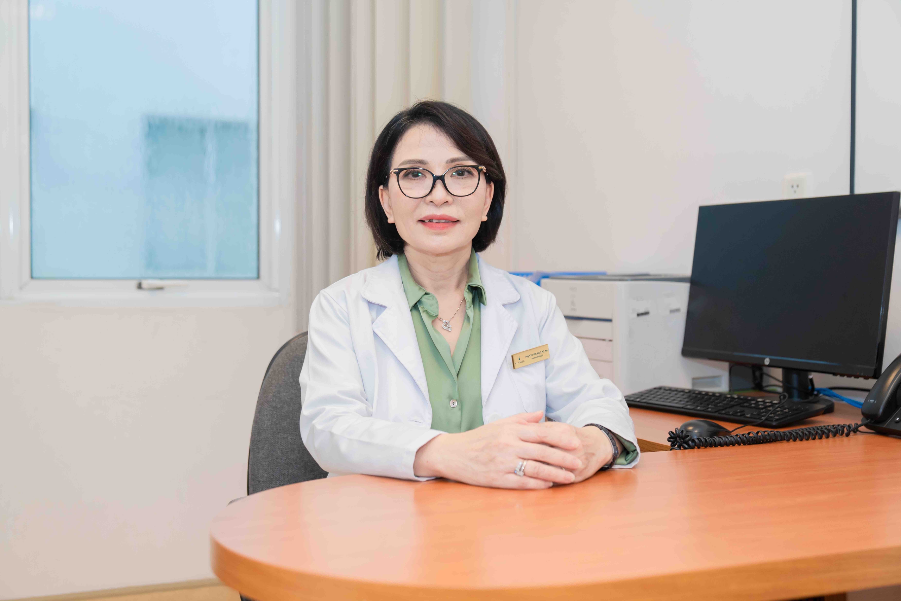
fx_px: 1151
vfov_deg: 29.2
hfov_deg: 42.7
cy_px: 300
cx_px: 450
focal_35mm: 46
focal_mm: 46
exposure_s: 1/160
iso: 1000
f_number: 3.2
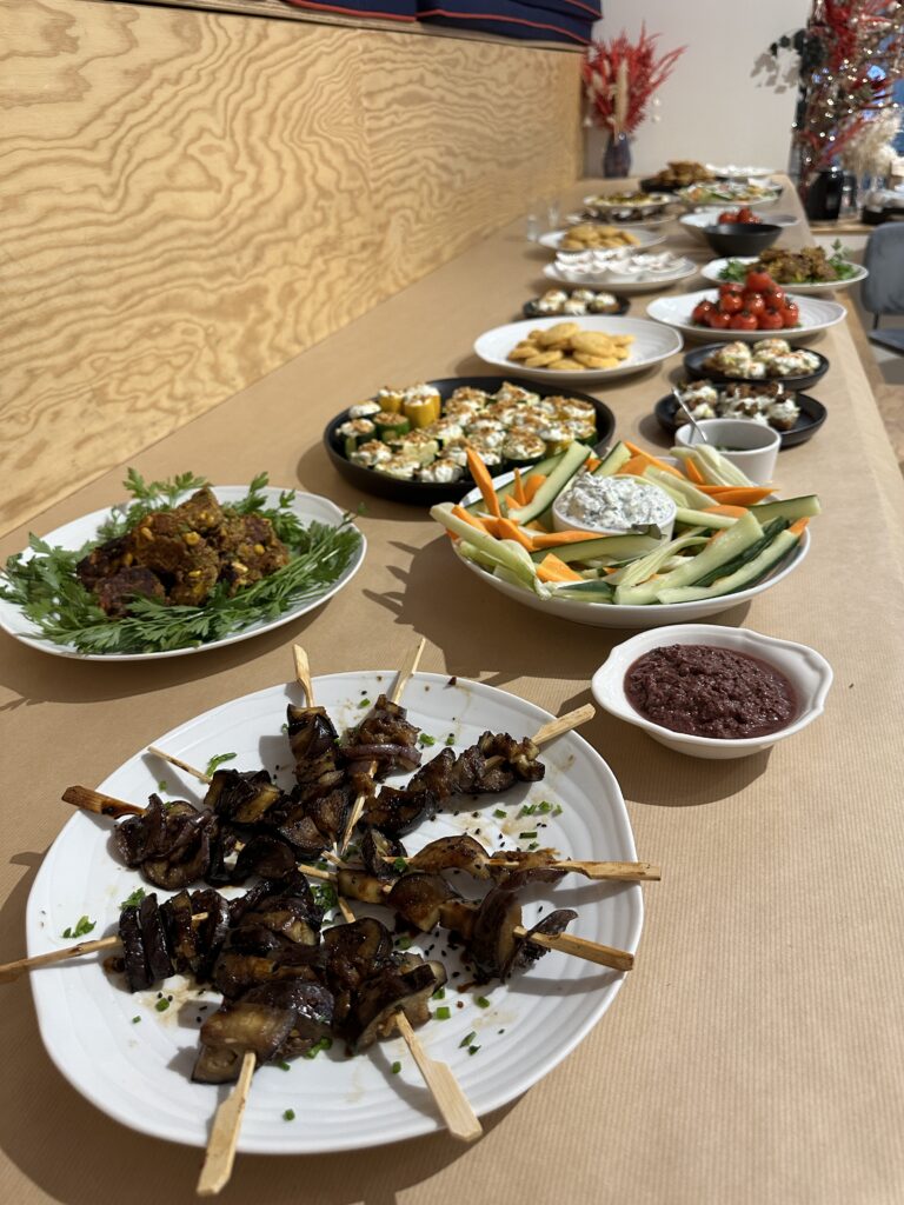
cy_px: 602
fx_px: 836
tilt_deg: -29.7
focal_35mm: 24
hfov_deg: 56.8
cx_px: 452
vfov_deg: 71.6
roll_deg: +1.6
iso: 200
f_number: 1.78
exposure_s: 1/100
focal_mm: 6.86
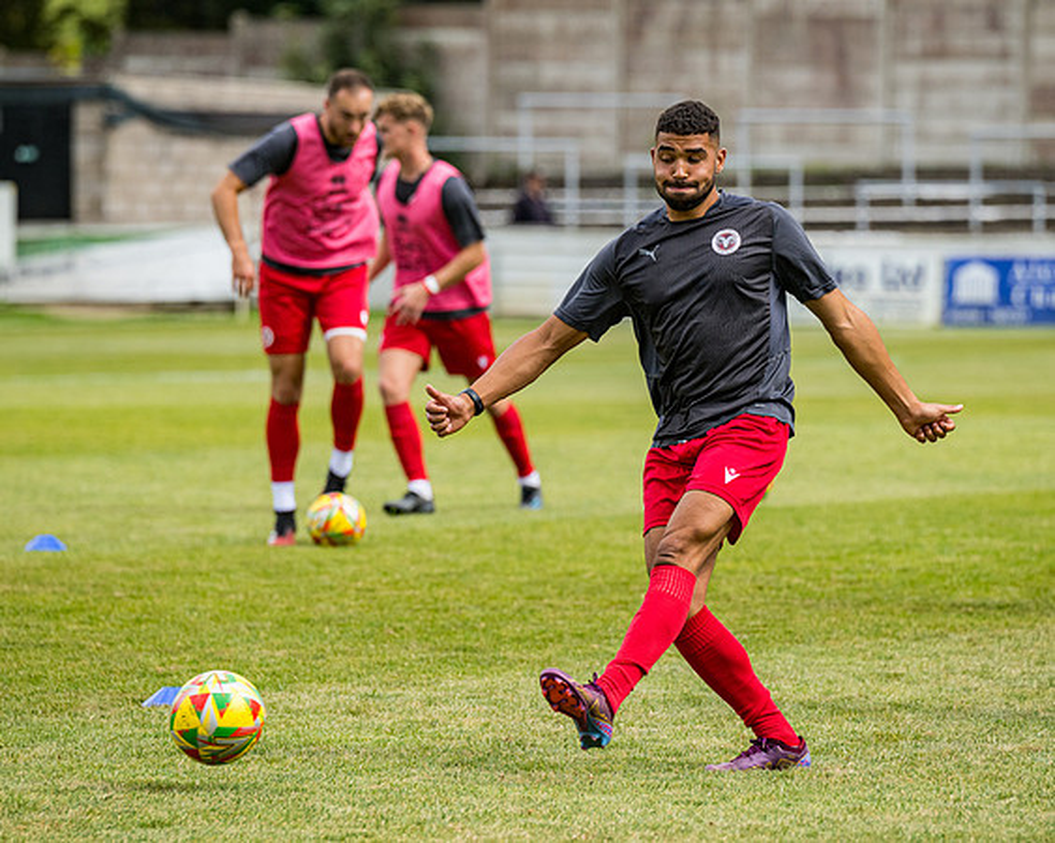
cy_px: 418
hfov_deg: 7.2
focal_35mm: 268
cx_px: 609
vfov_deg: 5.8
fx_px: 8357
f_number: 4
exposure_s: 1/3200
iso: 400
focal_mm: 200
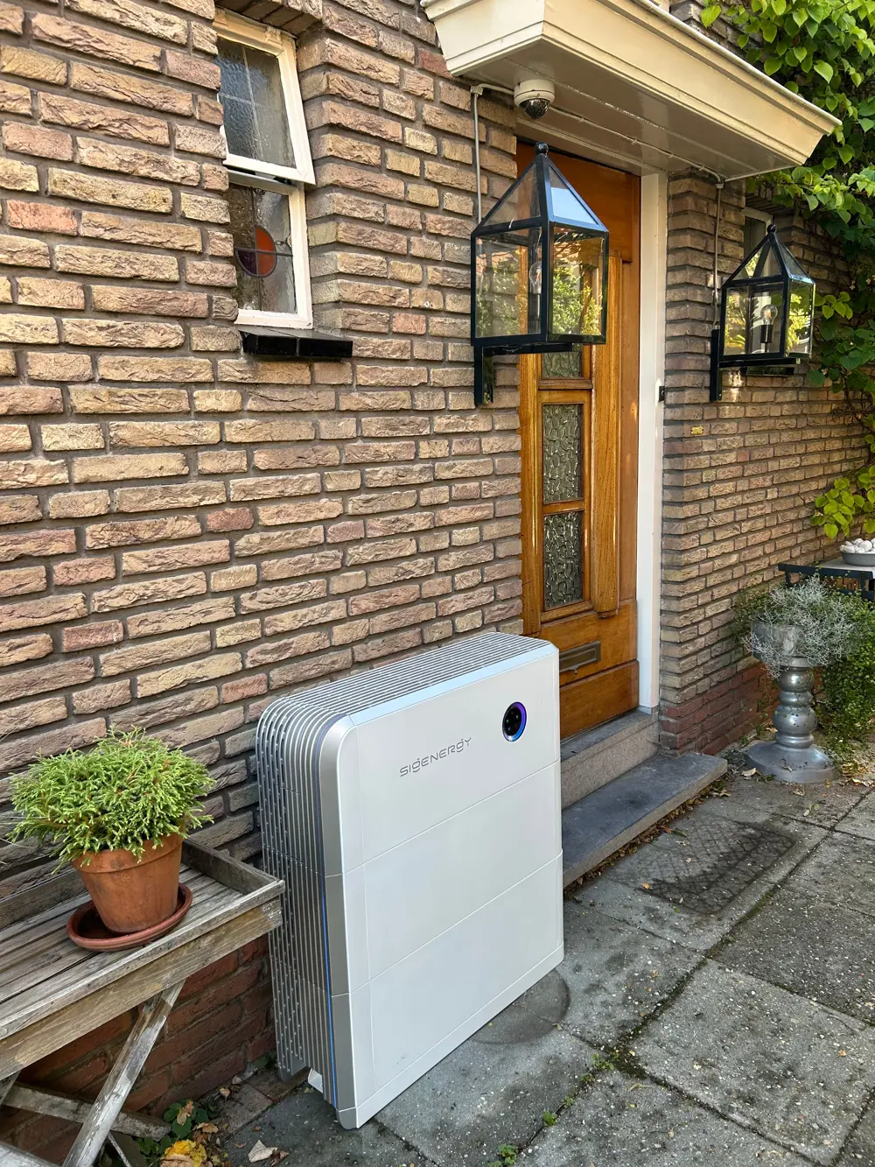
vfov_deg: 67.3
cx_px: 438
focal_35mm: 26
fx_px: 876
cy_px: 584
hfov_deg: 53.1
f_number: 1.5
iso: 32
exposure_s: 1/143
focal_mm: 5.7
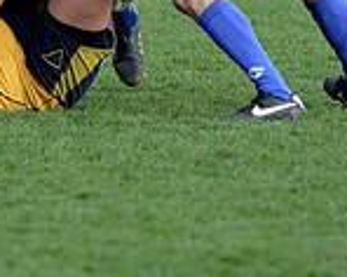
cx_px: -101
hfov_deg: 2.6
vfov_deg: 2.1
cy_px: -170
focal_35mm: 738
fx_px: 7569
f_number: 2.8
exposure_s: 1/500
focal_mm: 200
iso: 250
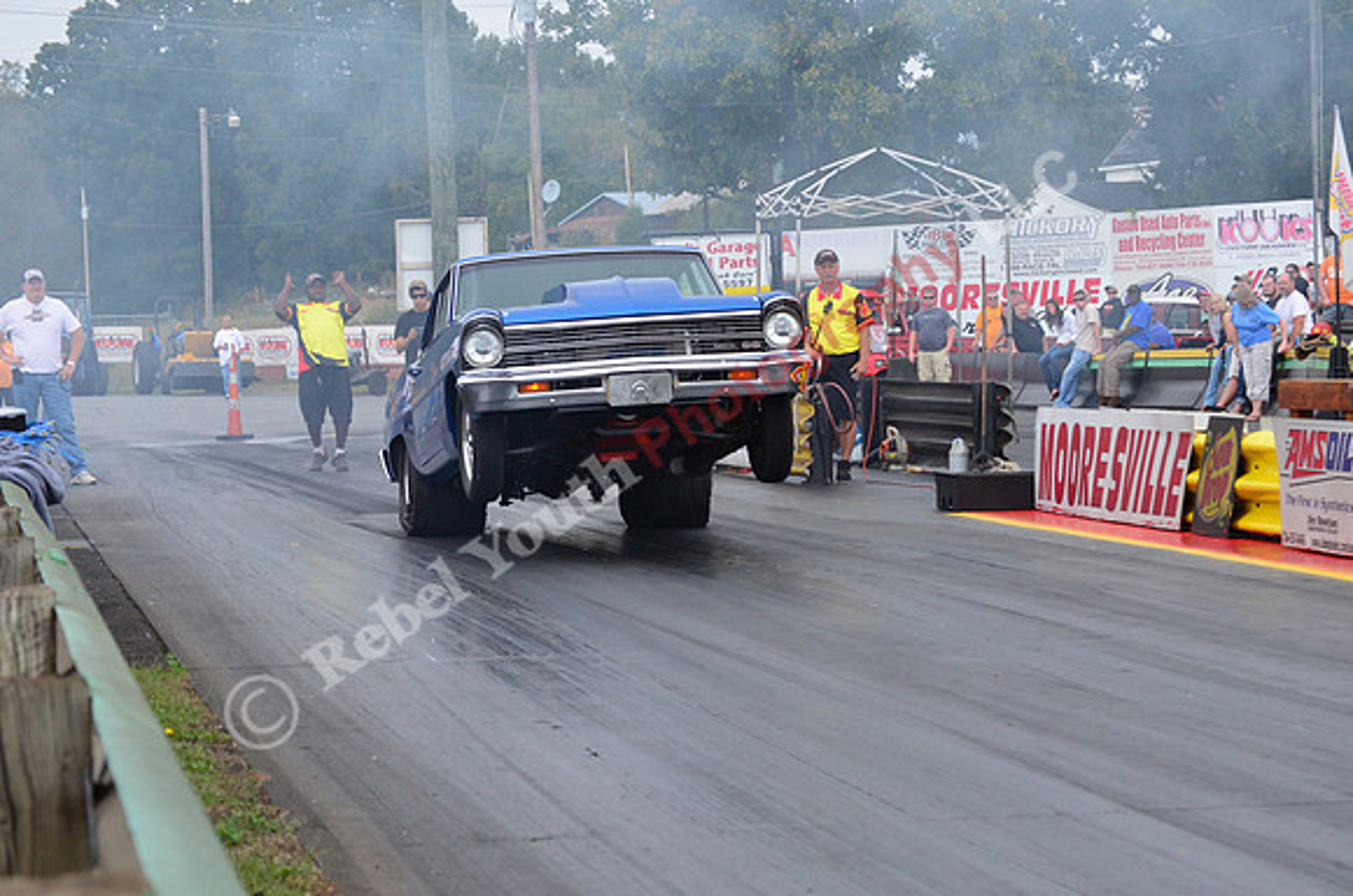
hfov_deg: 15.9
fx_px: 4838
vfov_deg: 10.6
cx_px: 676
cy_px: 448
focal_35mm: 129
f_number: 8
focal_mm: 86
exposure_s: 1/1000
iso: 1000
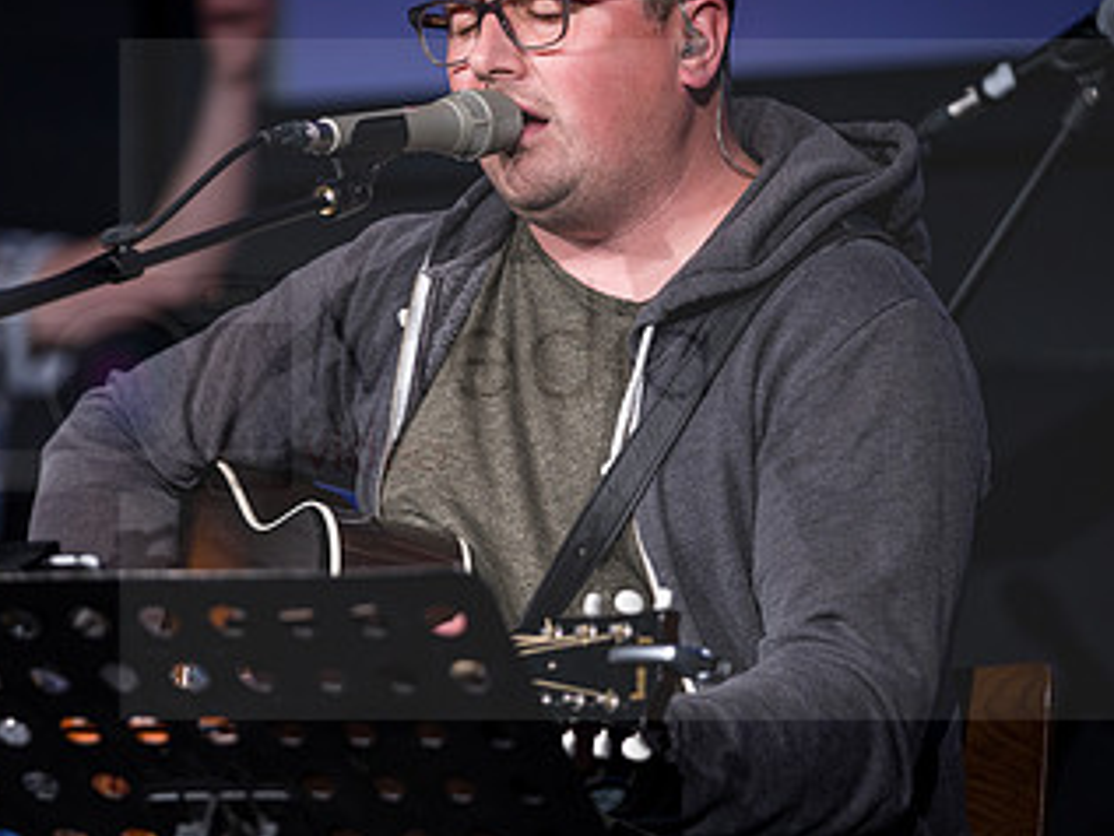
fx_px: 8789
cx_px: 123
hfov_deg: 7.2
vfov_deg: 5.4
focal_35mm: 273
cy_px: 378
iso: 320
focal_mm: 155
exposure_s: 1/60
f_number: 2.8
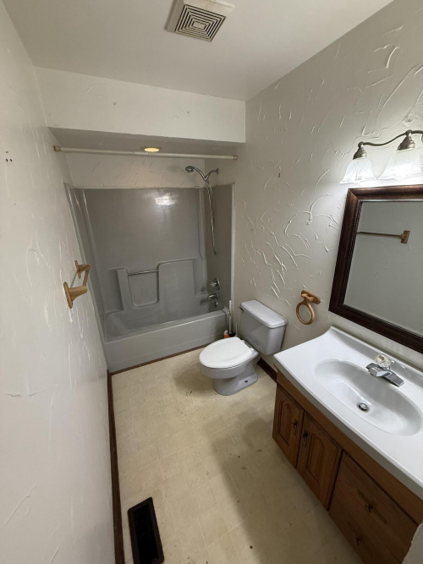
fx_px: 228
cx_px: 212
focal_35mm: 14
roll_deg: +1.5
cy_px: 282
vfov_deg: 102.1
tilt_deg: -18.7
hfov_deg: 85.7
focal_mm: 2.22
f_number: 2.2
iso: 320
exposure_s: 1/120
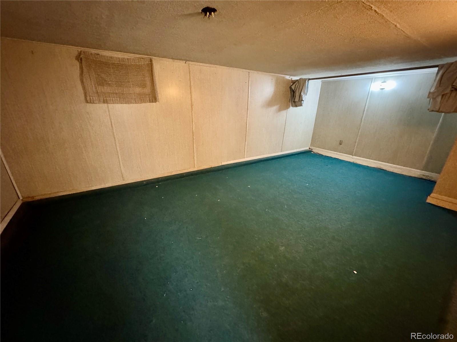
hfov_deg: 102.1
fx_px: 185
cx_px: 228
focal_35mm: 14
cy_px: 171
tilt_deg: -19.7
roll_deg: -0.5
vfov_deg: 85.7
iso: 1250
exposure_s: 1/30
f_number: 2.2
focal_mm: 2.22
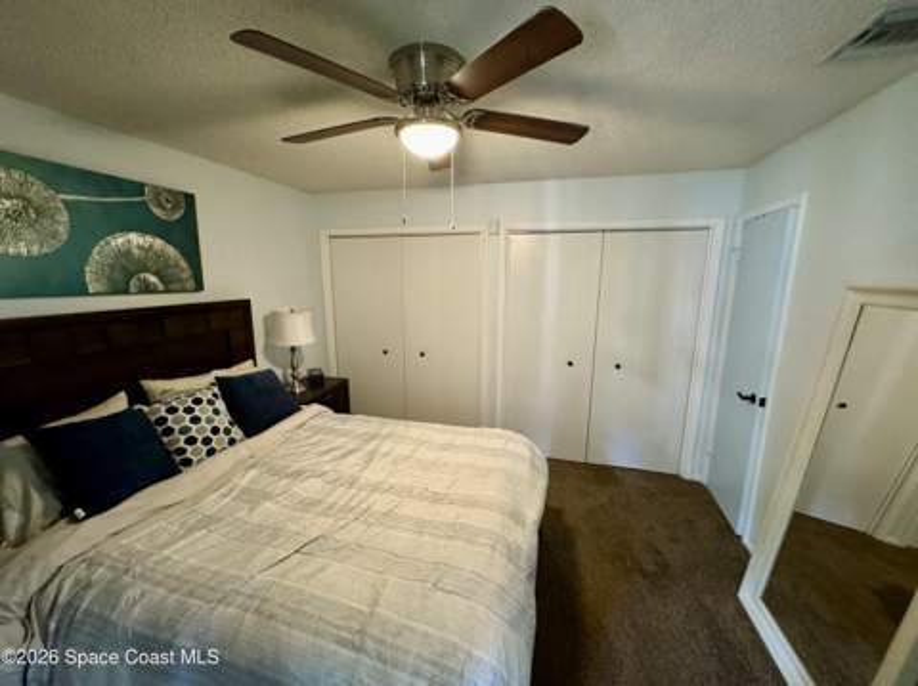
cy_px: 343
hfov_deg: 102.1
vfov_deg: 85.6
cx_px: 459
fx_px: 371
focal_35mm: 14
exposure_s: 1/60
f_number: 2.2
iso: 800
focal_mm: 2.22
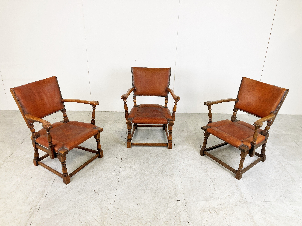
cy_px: 113
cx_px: 151
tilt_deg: -24.1
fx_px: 244
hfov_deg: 63.4
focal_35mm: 28
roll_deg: -2.0
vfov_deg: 49.7
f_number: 1.8
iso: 64
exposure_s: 1/100
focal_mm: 3.99
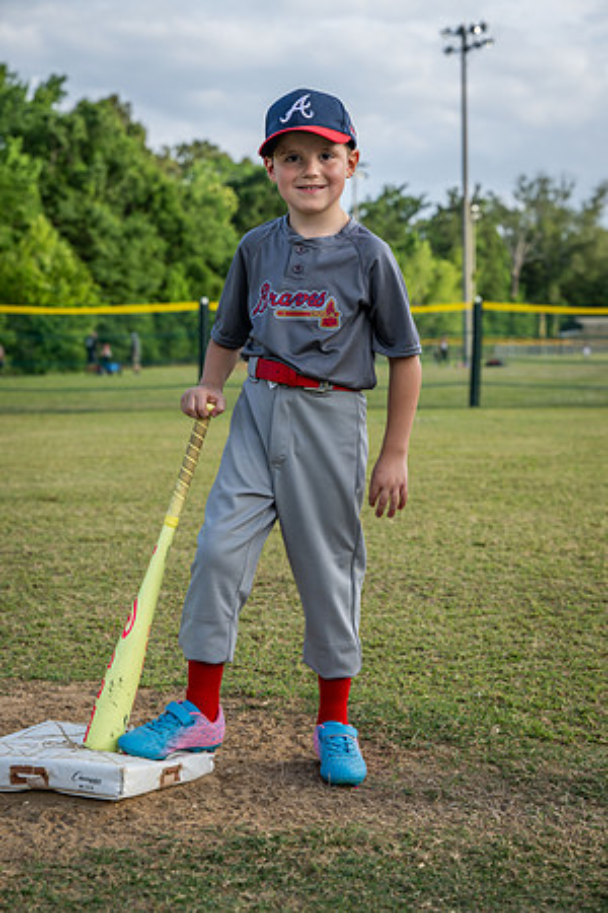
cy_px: 456
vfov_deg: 28.1
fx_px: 1824
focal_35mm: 72
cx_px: 304
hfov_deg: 18.9
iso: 100
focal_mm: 72
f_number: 5.6
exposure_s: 1/200
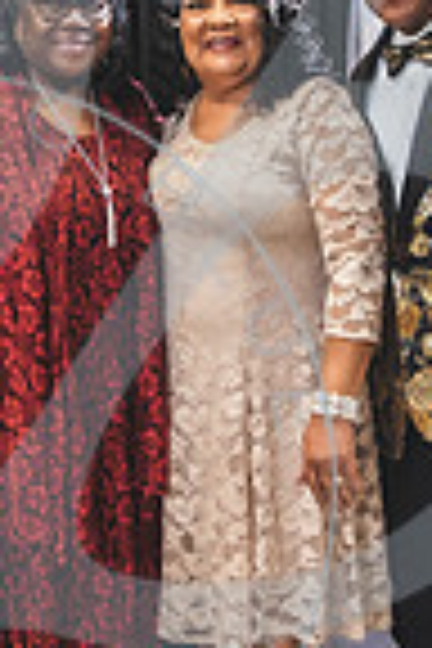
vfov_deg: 20.8
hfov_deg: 14.1
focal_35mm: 97
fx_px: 1746
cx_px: 122
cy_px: 144
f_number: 2.8
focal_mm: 31
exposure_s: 1/250
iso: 1600
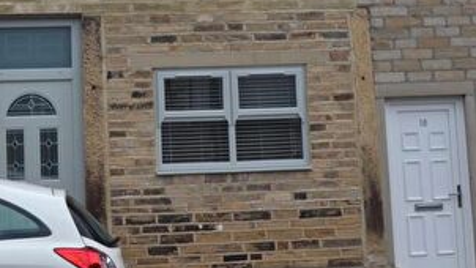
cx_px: 121
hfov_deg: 30.0
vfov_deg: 17.1
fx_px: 874
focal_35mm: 69
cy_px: 10
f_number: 6.3
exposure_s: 1/160
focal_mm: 19
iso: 100
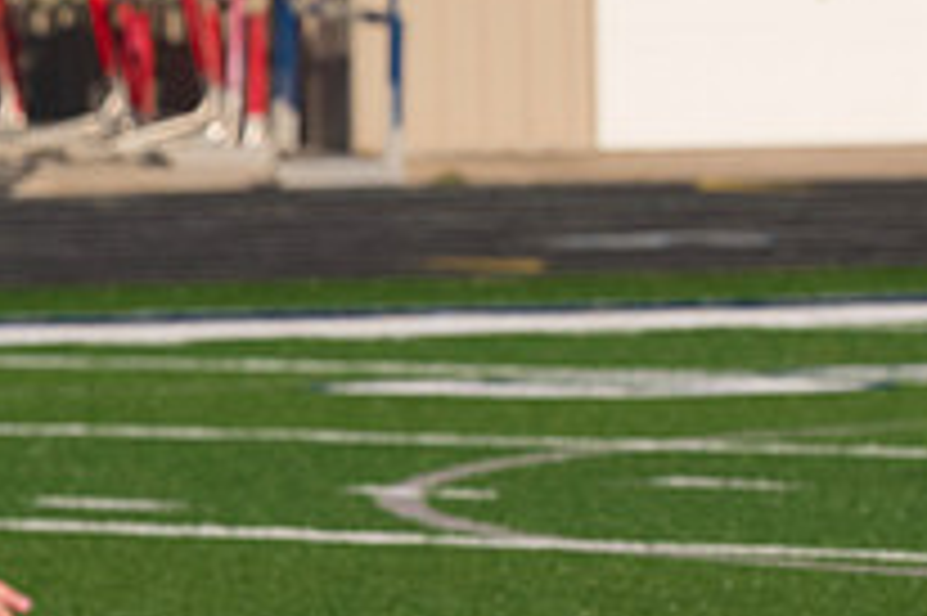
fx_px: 19528
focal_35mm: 759
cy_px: 297
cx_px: 1184
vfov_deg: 1.8
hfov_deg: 2.7
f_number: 5.6
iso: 250
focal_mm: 180
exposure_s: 1/1600
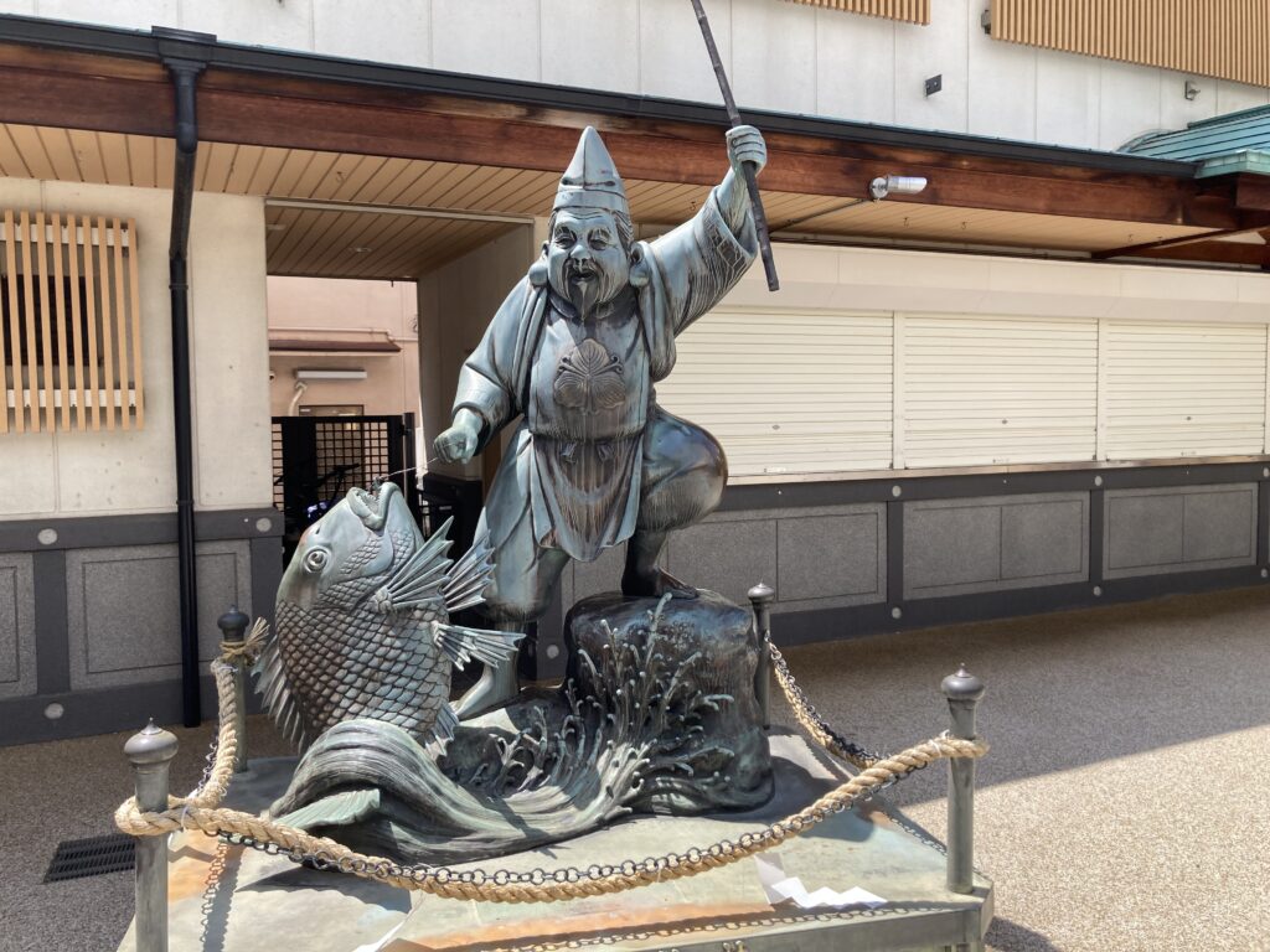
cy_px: 476
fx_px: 1027
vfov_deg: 49.7
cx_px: 635
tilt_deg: -3.7
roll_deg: +0.6
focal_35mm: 28
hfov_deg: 63.4
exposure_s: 1/695
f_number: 1.8
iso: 20
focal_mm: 3.99
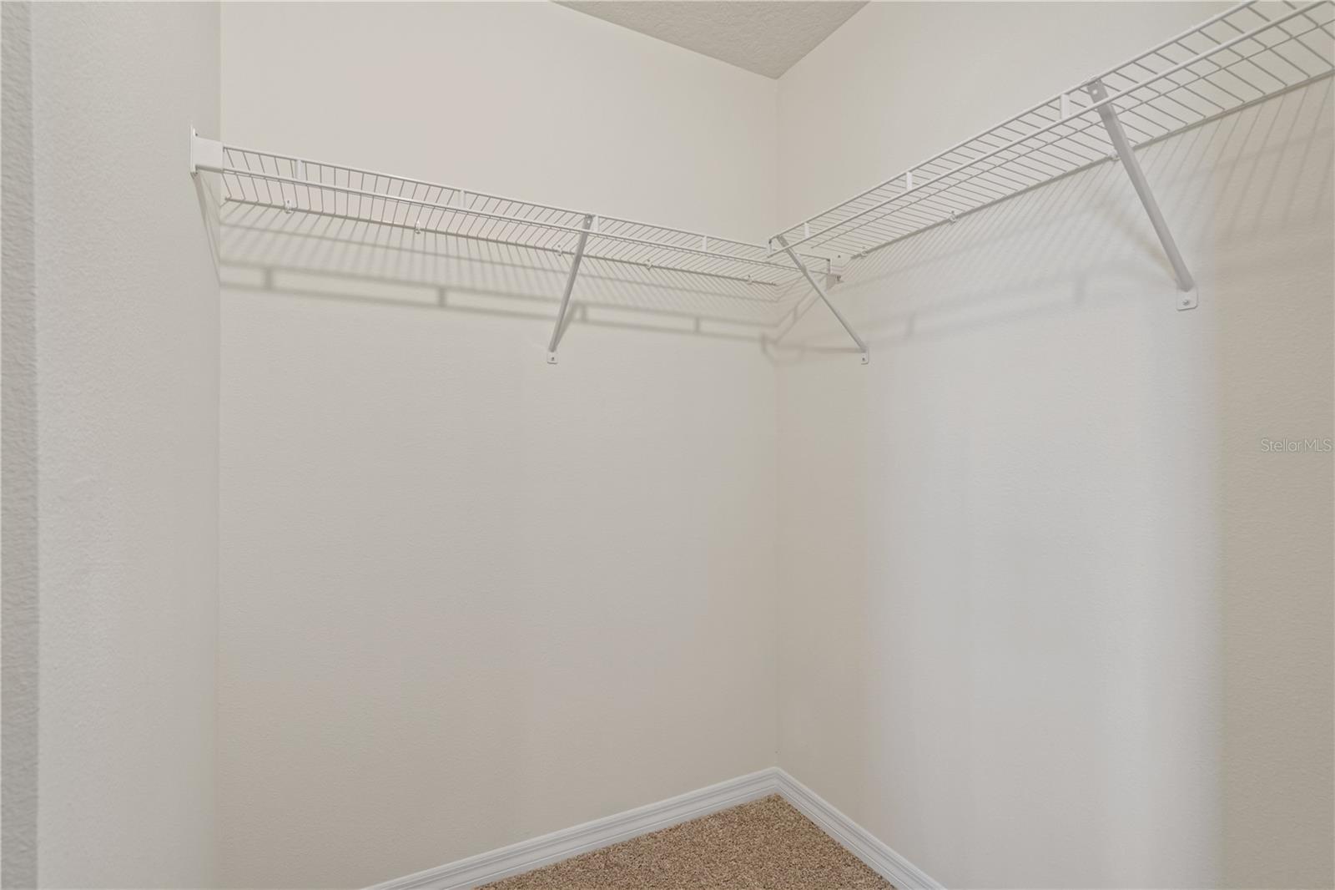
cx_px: 668
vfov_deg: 73.7
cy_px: 445
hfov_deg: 96.7
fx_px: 593
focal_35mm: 16
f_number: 7.1
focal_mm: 16
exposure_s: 1/10
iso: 320
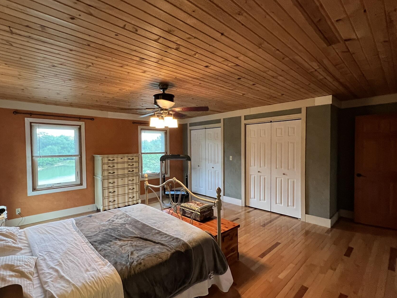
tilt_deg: -1.8
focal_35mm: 16
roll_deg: +0.6
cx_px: 174
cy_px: 152
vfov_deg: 78.1
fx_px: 183
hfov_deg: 94.0
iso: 400
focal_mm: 1.57
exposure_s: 1/60
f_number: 1.8
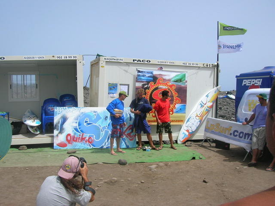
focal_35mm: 34
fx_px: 270
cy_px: 103
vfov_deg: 41.8
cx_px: 138
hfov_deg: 54.0
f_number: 4.9
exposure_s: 1/435
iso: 50
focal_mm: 5.7
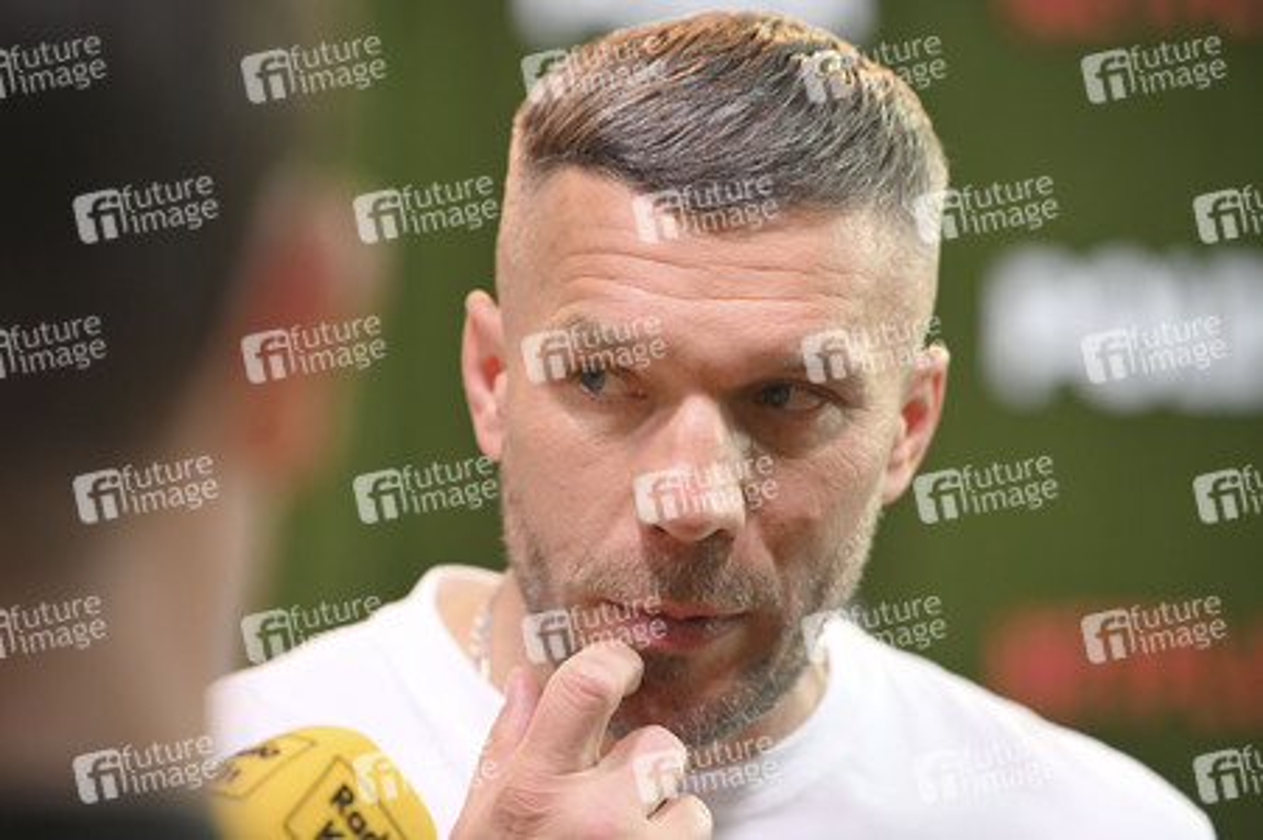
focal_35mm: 150
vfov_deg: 9.1
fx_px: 5259
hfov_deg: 13.7
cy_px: 420
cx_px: 632
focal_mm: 150
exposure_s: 1/320
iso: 1250
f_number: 3.2
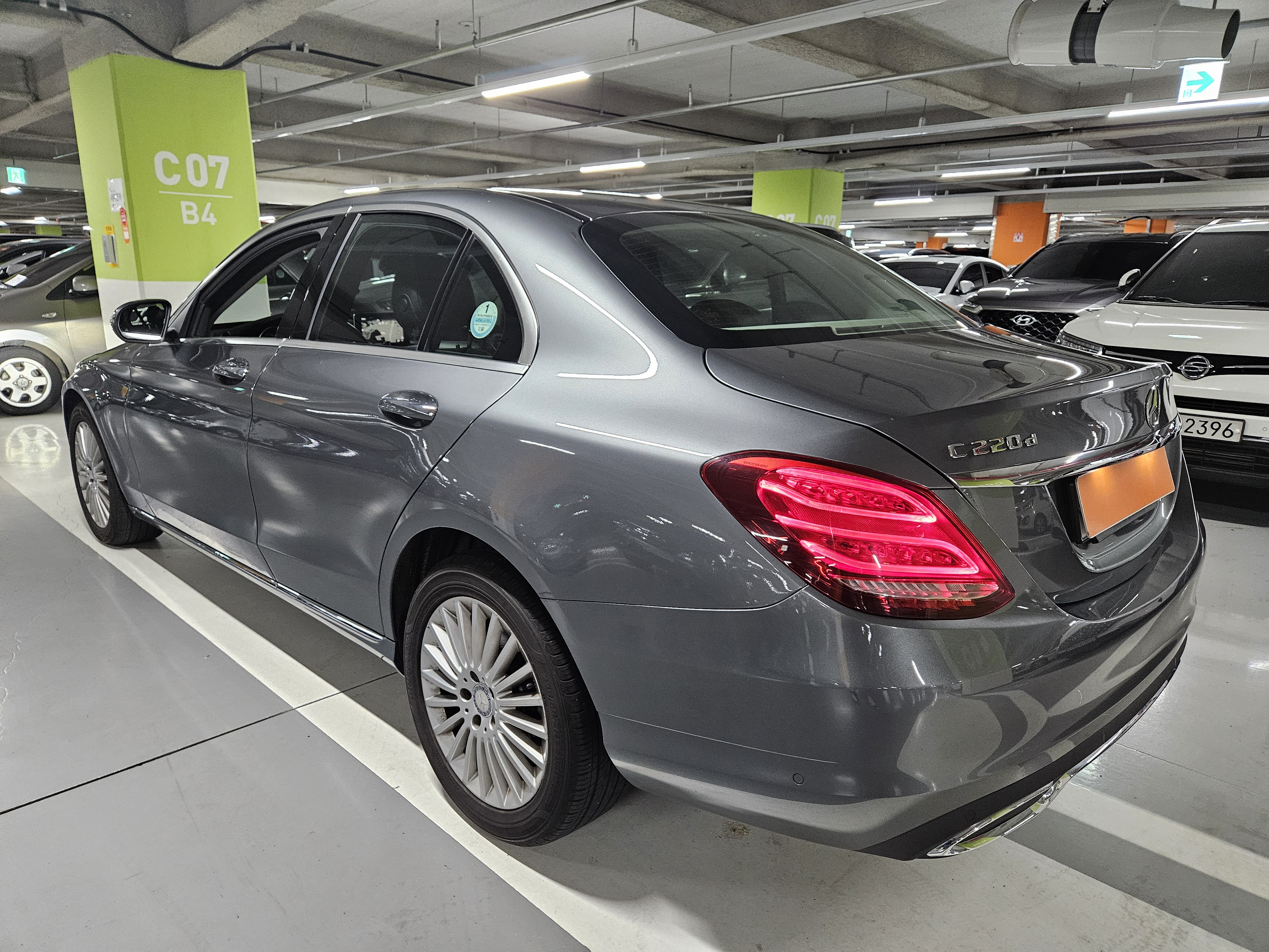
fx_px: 843
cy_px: 476
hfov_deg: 73.9
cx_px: 634
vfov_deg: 58.9
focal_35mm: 23
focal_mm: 5.4
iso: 800
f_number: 1.8
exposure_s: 1/120
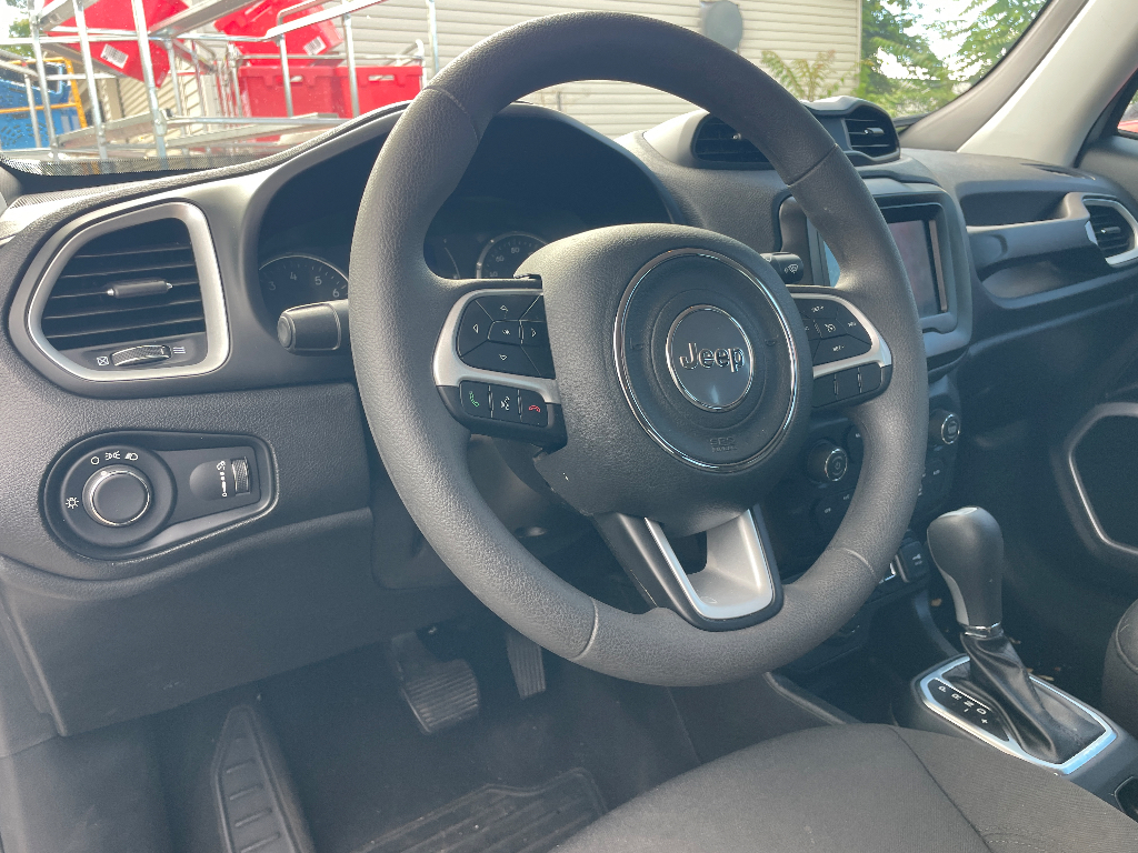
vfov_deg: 53.1
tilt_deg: -15.2
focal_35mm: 26
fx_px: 855
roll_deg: +3.0
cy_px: 426
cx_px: 569
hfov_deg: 67.3
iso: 50
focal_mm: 4.2
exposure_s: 1/121
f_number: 1.6
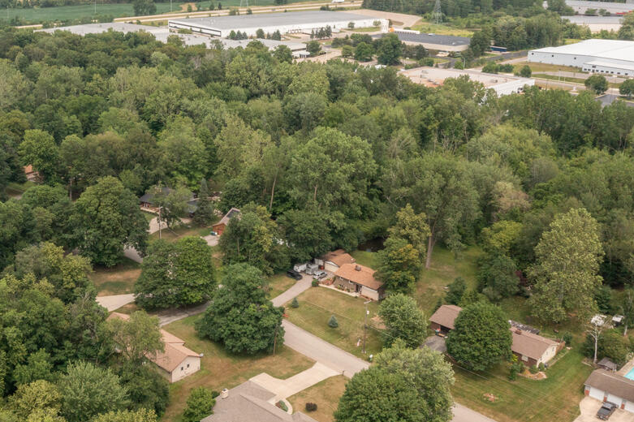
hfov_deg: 44.4
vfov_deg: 31.2
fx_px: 757
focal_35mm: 43
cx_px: 182
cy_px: 213
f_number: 11
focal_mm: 10.26
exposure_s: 1/320
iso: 100
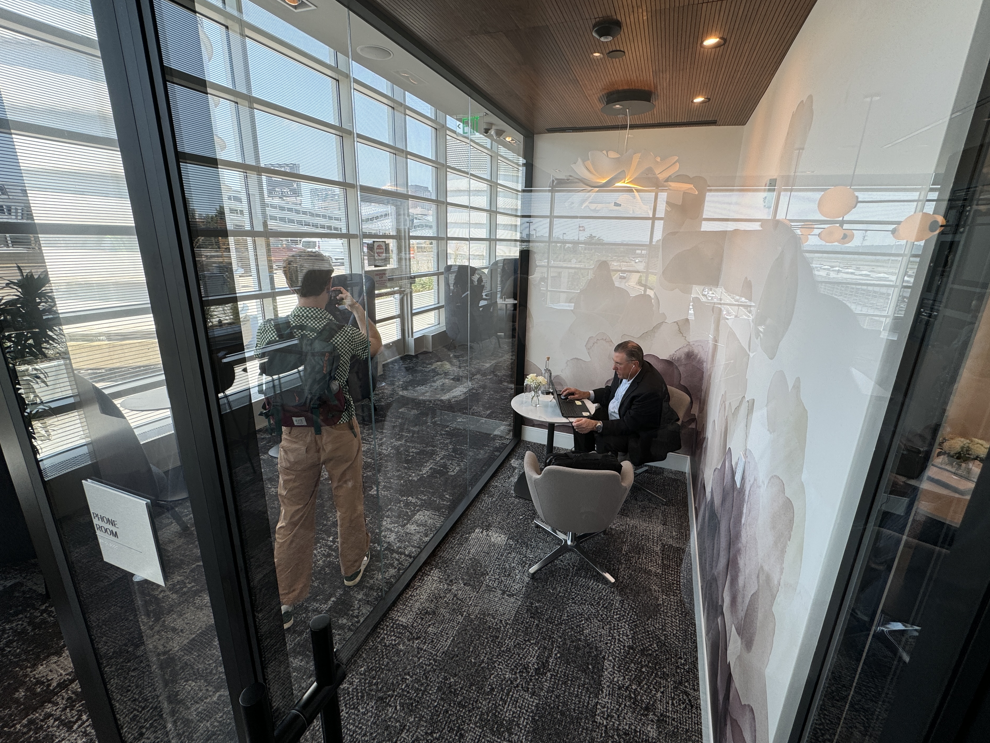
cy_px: 362
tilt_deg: -17.2
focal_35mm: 15
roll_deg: -2.3
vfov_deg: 81.7
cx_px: 512
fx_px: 429
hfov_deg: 98.1
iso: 50
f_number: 2.2
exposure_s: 1/120
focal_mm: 2.22
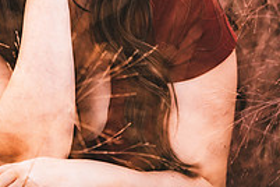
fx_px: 2349
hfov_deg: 6.8
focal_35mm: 302
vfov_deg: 4.5
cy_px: -35
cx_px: 77
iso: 1000
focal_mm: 135
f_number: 2.8
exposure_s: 1/100
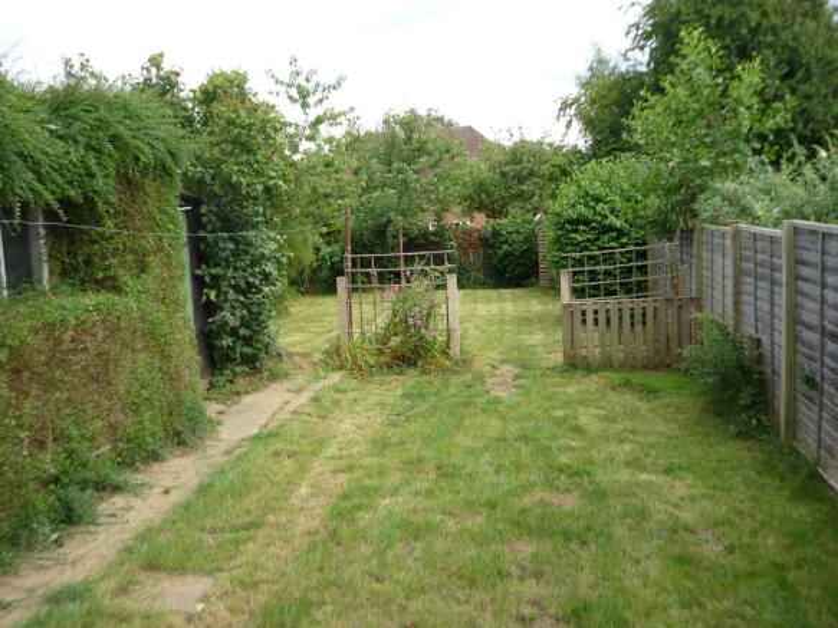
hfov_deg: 55.4
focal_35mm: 33
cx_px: 419
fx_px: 799
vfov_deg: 42.9
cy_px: 314
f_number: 2.8
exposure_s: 1/400
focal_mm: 5.5
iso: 100
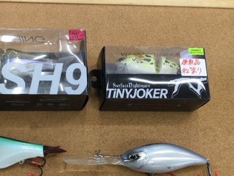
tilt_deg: -76.7
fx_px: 338
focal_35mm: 50
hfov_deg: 36.9
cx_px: 48
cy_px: 141
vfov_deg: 28.5
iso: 32
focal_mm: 3.3
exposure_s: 1/30
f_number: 2.4
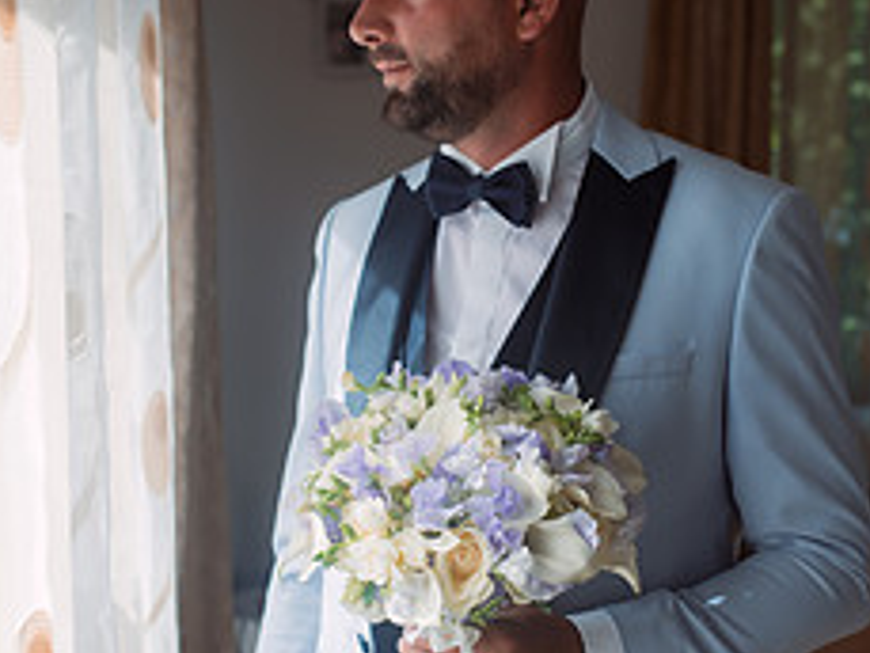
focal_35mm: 66
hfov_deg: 29.4
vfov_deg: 22.2
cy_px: 425
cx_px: 422
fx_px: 1660
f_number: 2.8
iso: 100
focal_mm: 35
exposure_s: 1/320
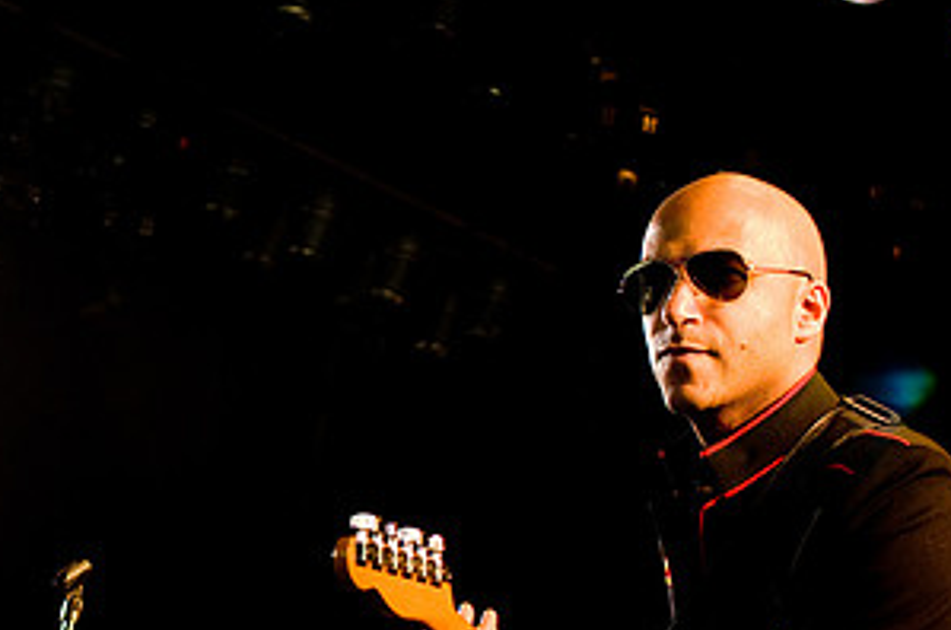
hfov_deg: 19.7
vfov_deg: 13.4
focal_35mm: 102
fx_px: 2688
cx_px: 111
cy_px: 364
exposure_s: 1/200
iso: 800
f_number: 4
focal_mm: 35
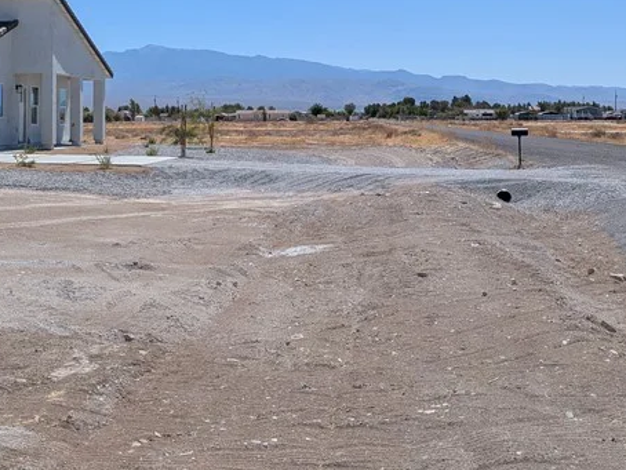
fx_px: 977
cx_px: 203
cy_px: 84
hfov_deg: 35.1
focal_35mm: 54
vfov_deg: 26.5
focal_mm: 6.9
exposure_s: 1/1621
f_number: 1.68
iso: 22
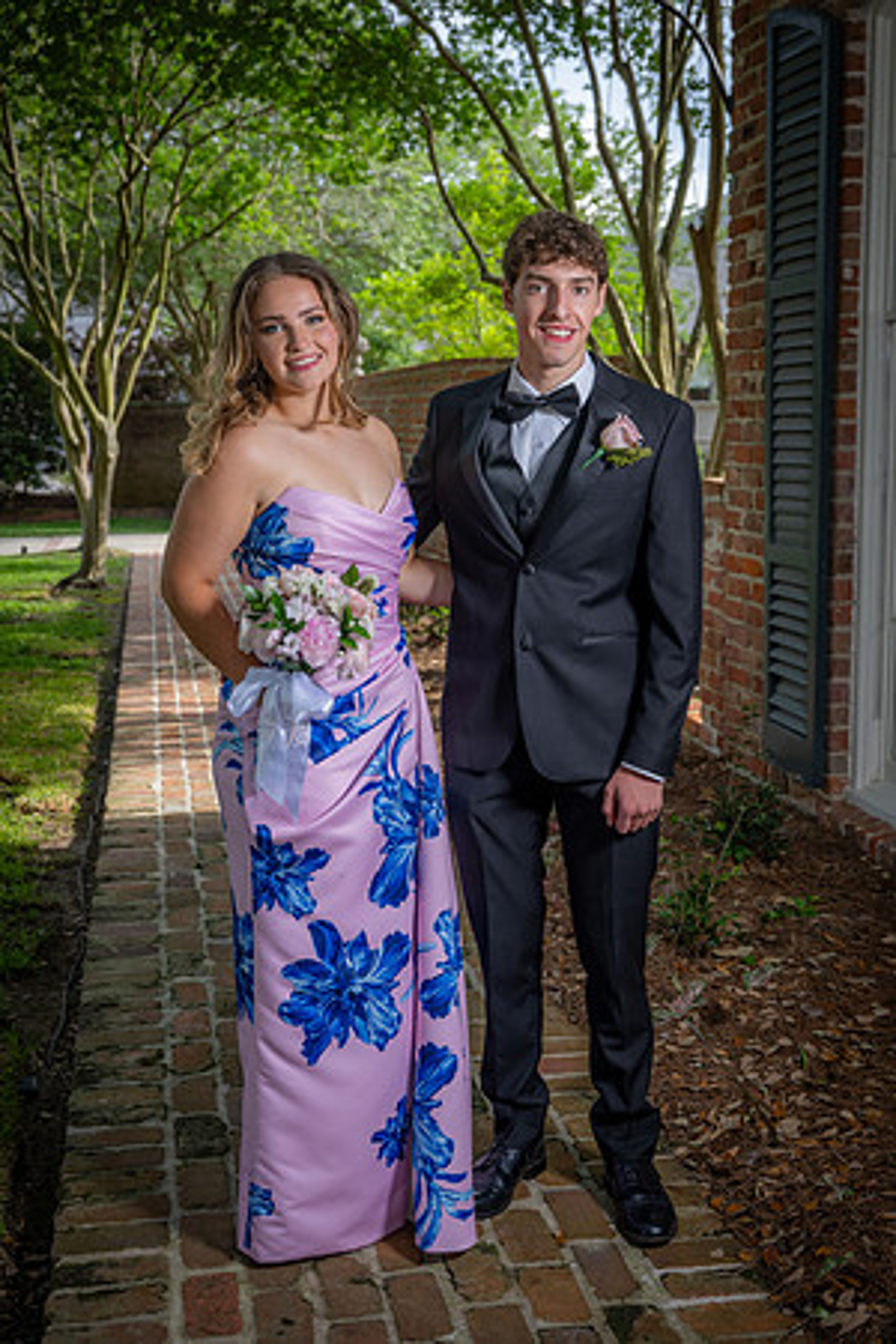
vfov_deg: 44.5
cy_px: 672
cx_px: 448
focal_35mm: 44
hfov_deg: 30.5
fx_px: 1643
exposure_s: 1/160
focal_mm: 44
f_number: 5.6
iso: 100
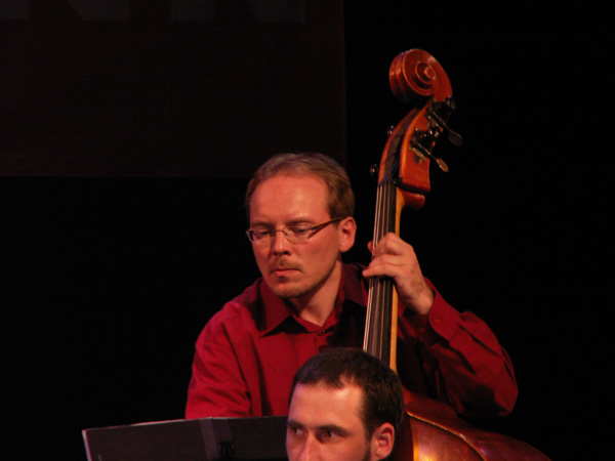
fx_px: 7462
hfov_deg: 4.7
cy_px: 230
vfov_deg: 3.5
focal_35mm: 420
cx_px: 308
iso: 160
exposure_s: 1/30
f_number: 4.5
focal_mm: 69.45
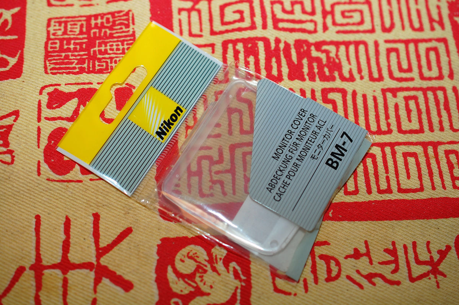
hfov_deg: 33.4
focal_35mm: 60
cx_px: 230
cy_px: 152
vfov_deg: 22.6
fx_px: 764
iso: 200
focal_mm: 40
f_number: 4
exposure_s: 1/60
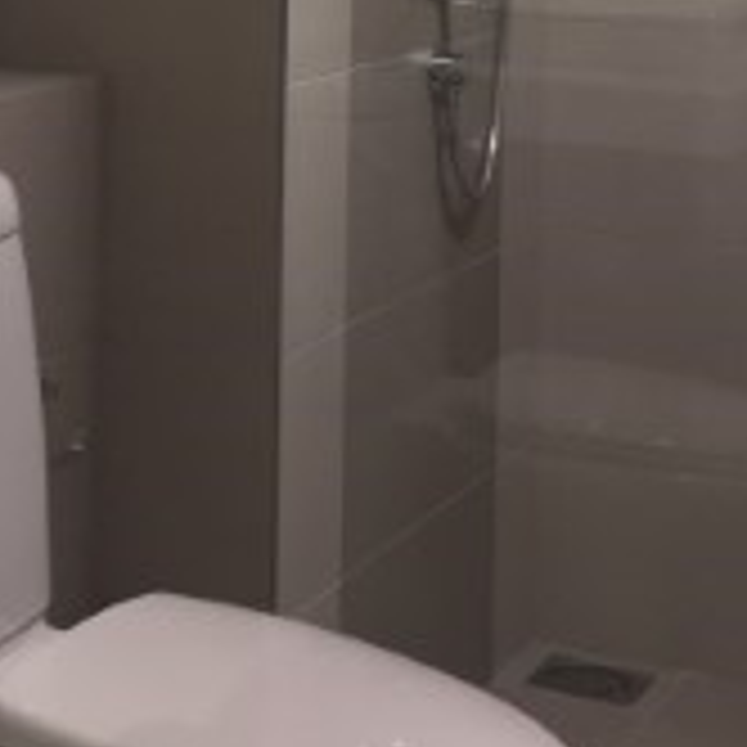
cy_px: -90
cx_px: -184
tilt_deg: -3.1
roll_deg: -1.3
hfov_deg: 16.7
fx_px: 2417
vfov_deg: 17.0
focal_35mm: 99
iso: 100
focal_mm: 4.15
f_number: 2.2
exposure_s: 1/33
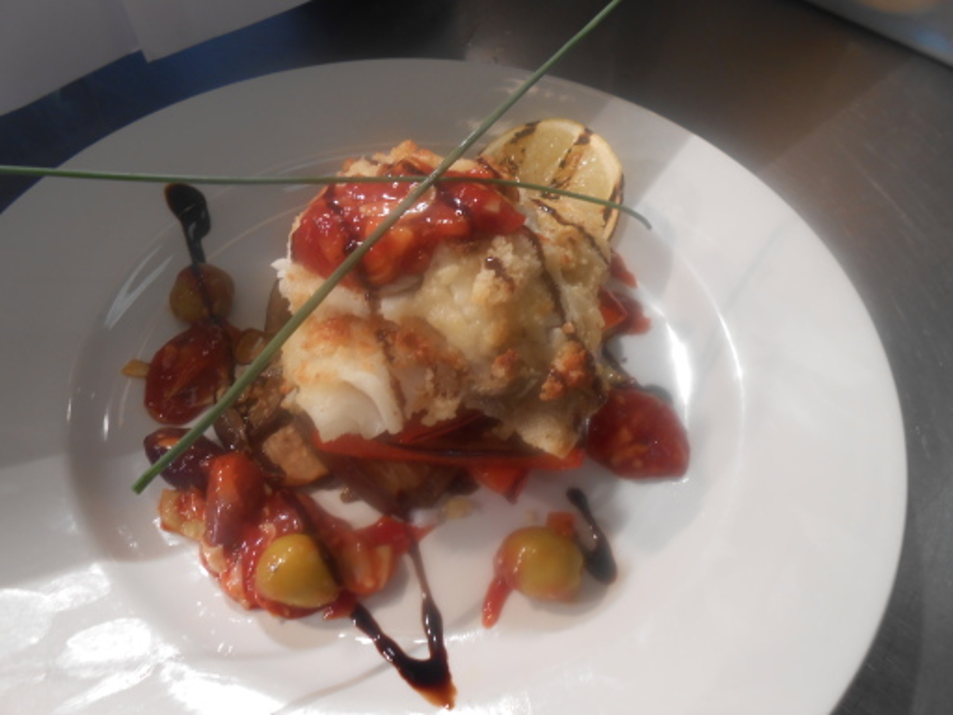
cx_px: 476
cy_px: 358
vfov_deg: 53.1
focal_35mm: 26
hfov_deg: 67.3
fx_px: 716
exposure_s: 1/50
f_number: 3.5
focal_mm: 4.6
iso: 80
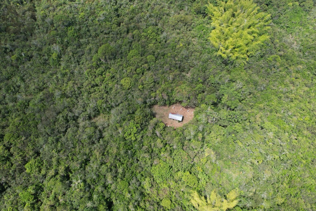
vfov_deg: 57.2
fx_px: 193
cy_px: 106
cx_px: 158
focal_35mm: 22
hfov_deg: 78.6
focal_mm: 8.38
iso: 100
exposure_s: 1/640
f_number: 2.8
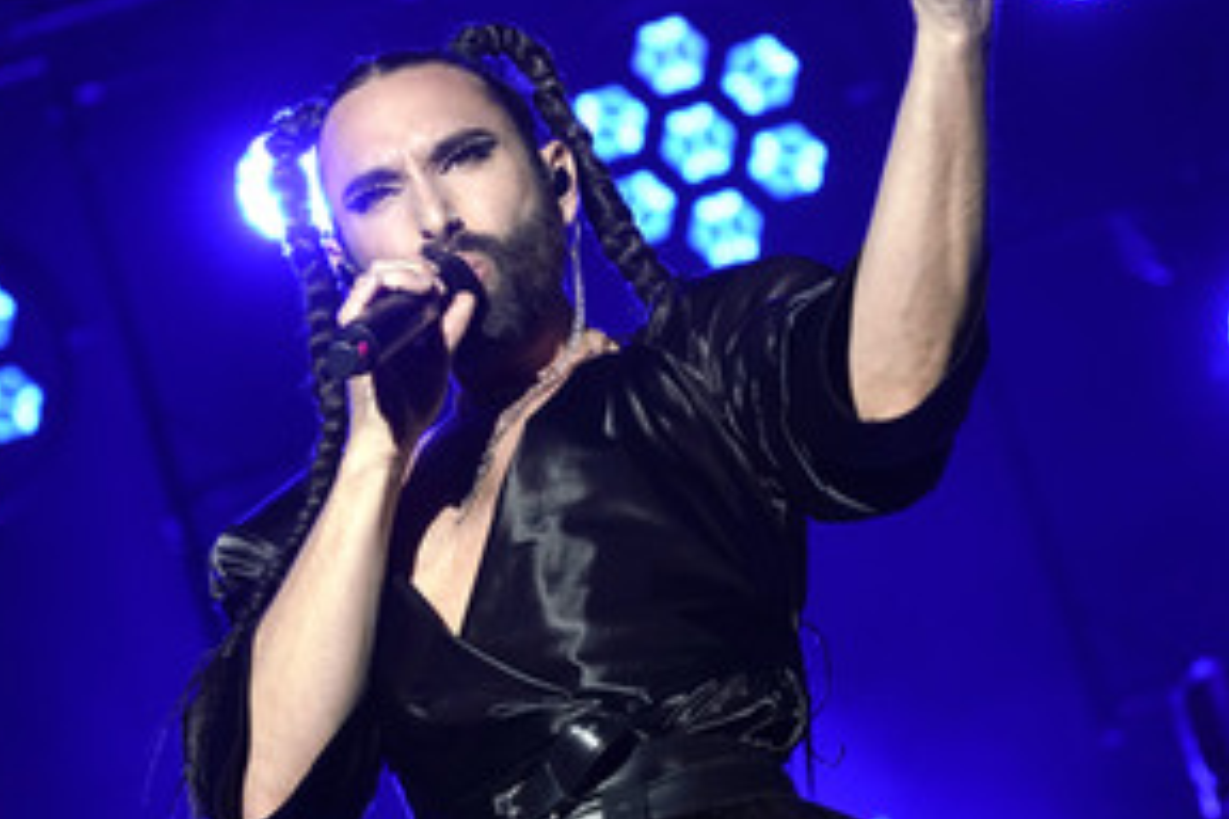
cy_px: 346
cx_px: 523
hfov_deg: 14.0
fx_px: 5018
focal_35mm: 147
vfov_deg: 9.3
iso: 2000
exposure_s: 1/250
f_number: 4.5
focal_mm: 94
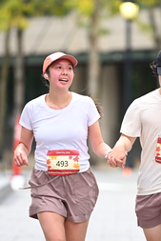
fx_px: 2907
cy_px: 119
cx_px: 128
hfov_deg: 3.2
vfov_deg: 4.7
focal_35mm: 434
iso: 640
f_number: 2.8
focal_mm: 200
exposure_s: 1/1600
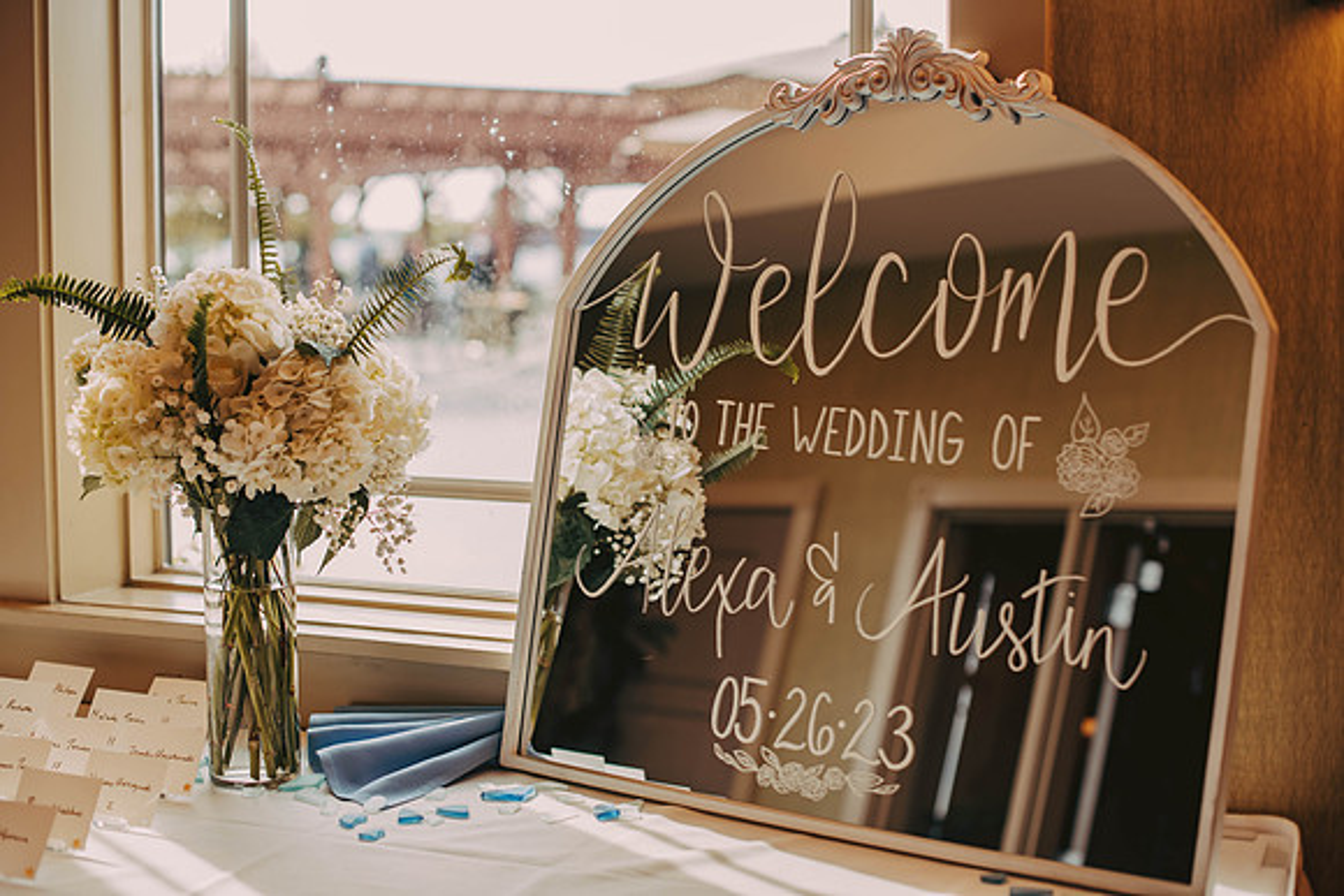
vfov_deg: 27.0
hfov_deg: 39.6
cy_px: 448
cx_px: 672
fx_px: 1867
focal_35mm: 50
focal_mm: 50
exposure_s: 1/320
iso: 200
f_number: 2.2
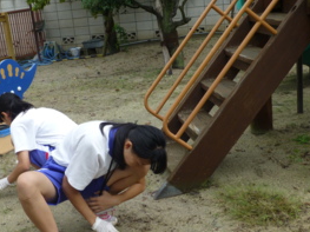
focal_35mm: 52
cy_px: 132
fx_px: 465
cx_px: 127
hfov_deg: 36.7
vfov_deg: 28.0
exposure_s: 1/250
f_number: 3.9
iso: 100
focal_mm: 6.9
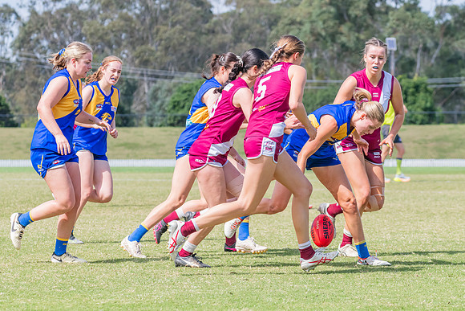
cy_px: 168
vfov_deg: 6.7
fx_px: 2652
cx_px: 281
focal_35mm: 205
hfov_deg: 10.0
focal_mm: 170
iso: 800
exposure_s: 1/1250
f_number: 9
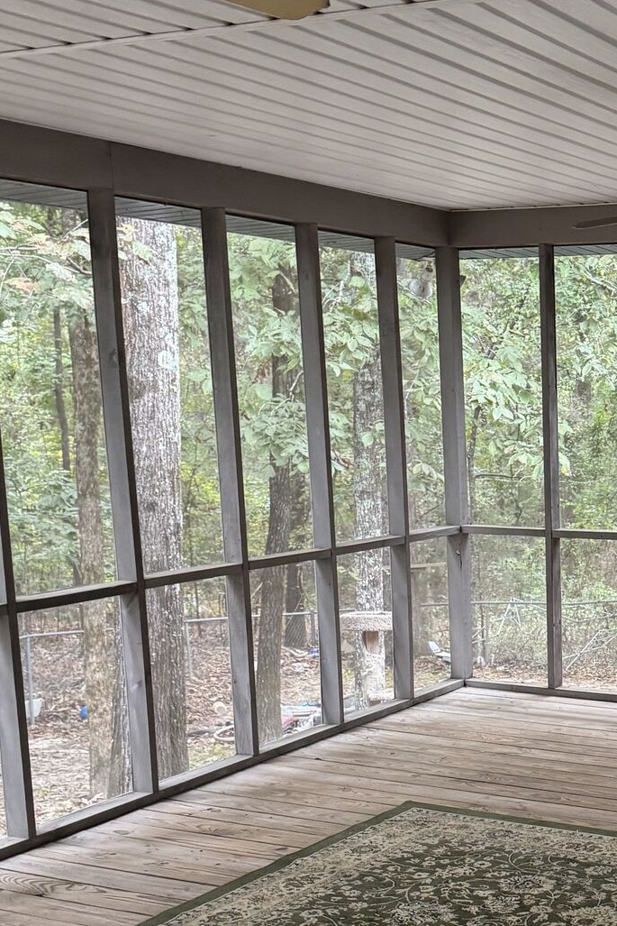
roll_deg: -0.7
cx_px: 619
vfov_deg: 35.2
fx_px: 1439
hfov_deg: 23.2
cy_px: 639
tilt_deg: -7.7
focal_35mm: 56
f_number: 1.78
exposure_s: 1/60
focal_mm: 6.76
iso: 400
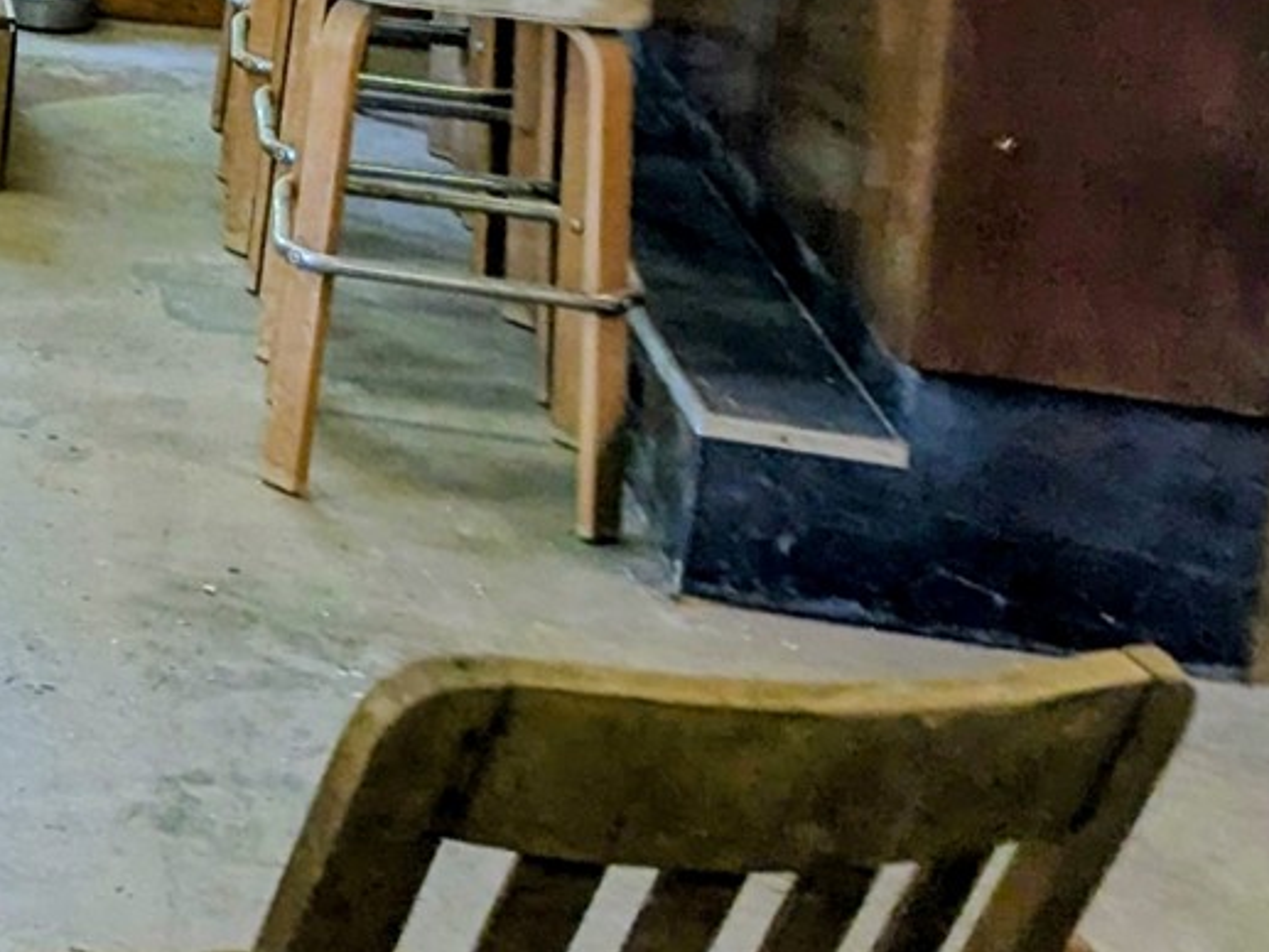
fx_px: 3483
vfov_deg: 14.6
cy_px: -456
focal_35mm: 95
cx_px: -1070
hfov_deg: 16.8
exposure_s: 1/60
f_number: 1.85
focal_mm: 6.81
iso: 43
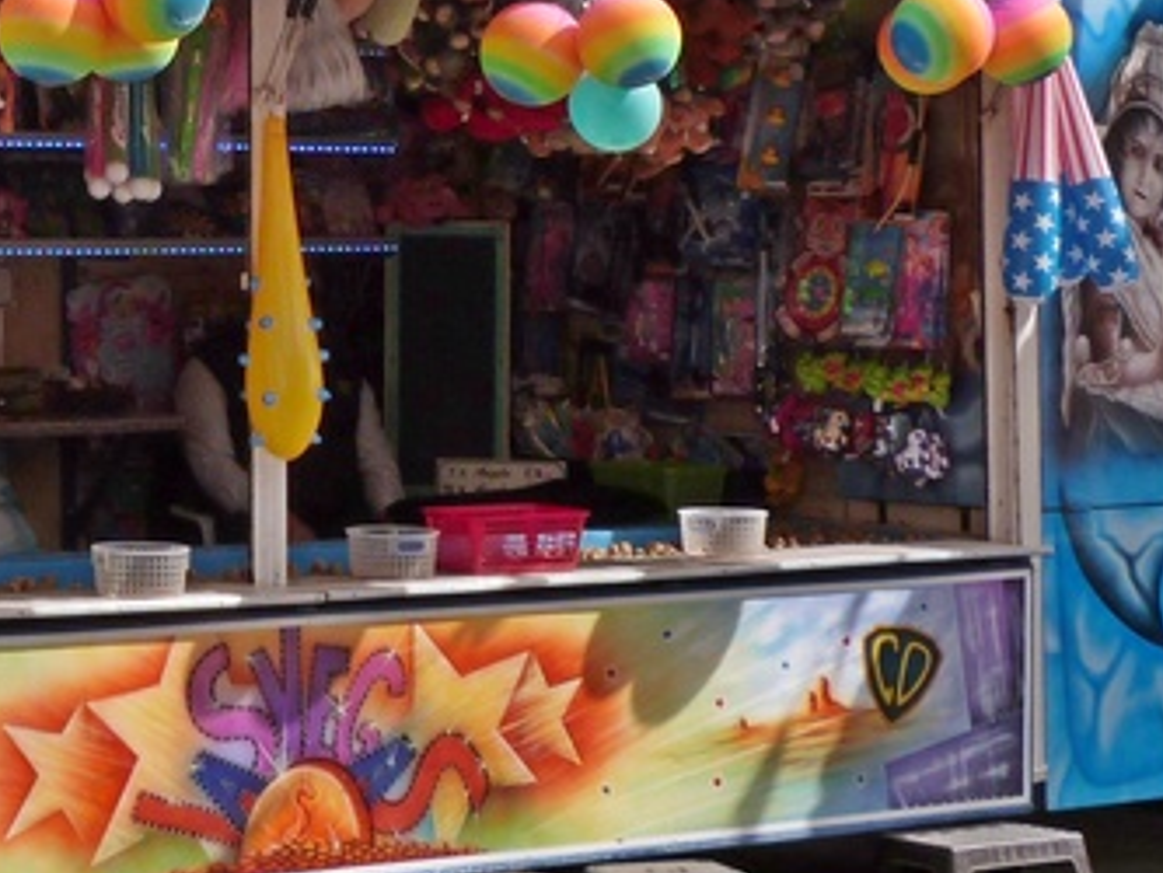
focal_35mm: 111
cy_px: 7
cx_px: -7
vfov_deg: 13.2
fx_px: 3731
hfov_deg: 17.3
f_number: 5.6
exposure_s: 1/500
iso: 100
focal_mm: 6.5
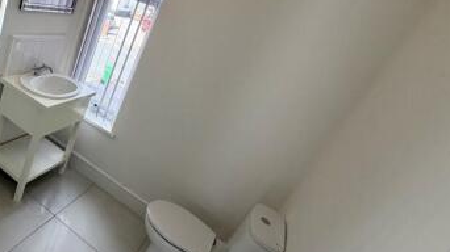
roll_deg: -18.8
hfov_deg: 64.6
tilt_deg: -22.9
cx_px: 81
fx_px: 310
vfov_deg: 43.9
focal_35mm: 26
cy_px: 91
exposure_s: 1/100
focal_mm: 2.22
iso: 64
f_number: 2.2
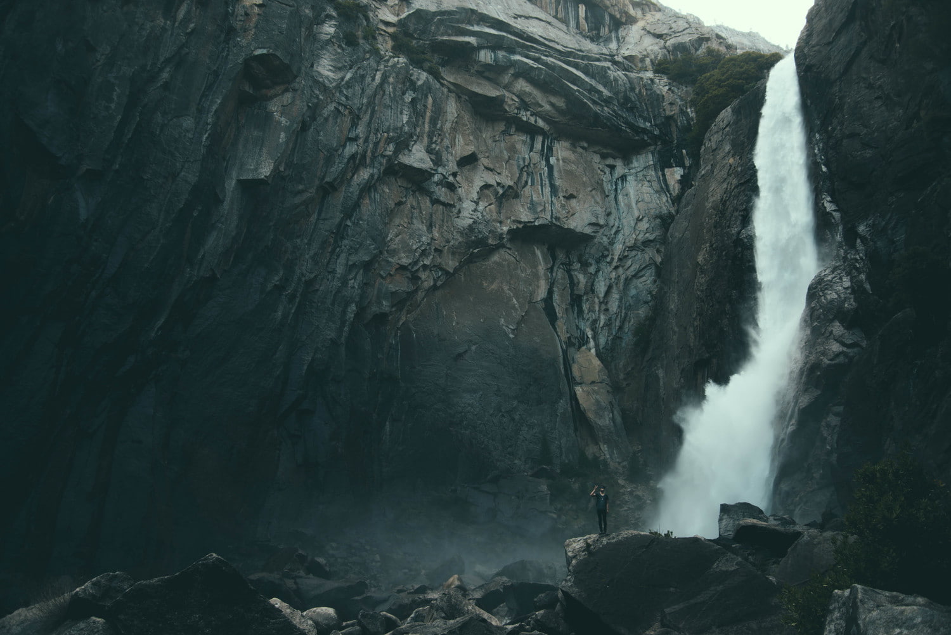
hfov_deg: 58.7
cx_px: 476
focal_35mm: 32
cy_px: 318
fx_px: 846
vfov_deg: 41.1
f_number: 4
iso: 100
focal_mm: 32
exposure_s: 1/200
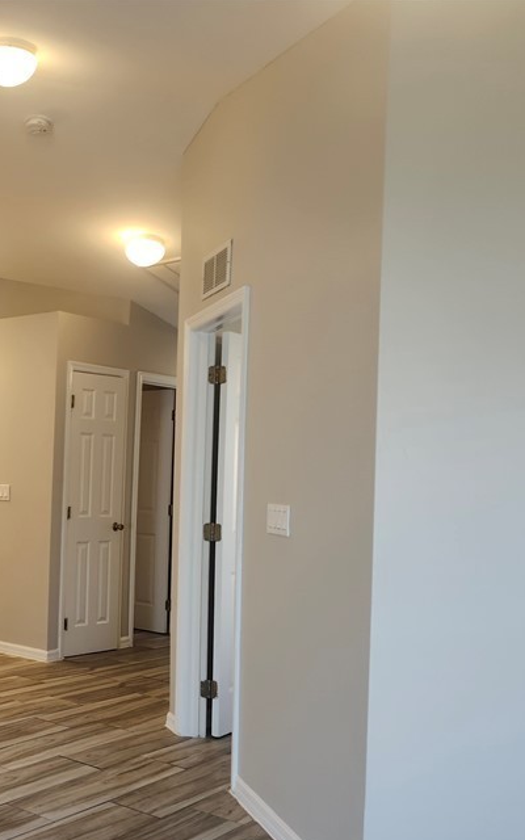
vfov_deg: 50.1
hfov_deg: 29.2
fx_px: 893
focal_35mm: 39
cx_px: -71
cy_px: 501
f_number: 1.8
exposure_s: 1/120
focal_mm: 5.54
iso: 125
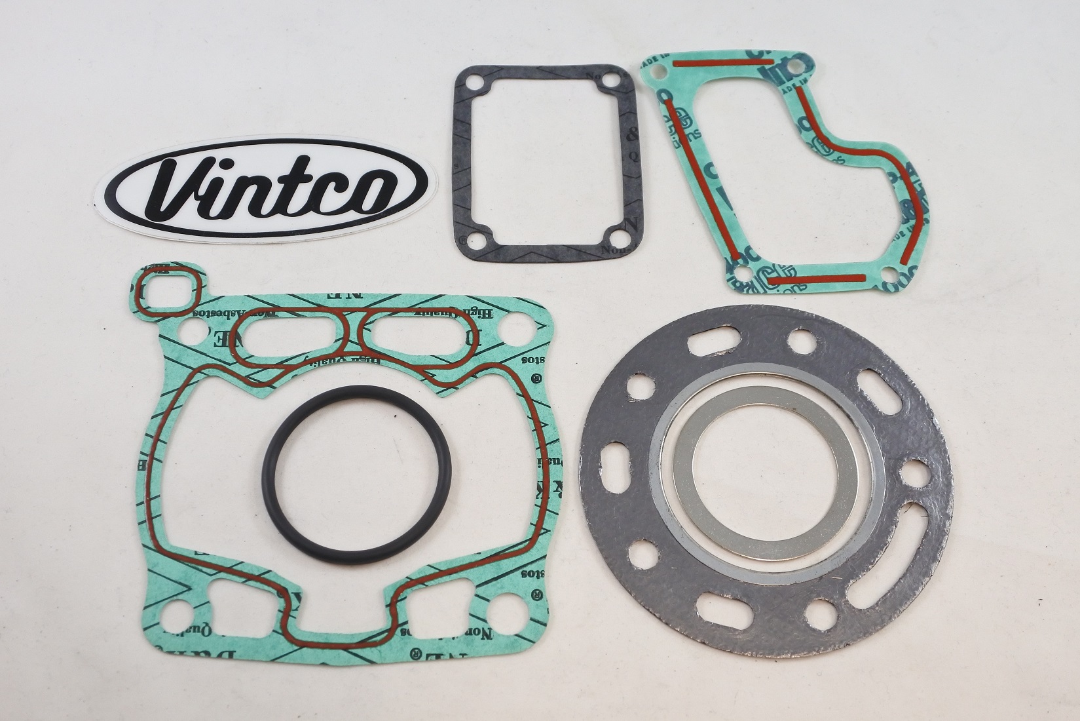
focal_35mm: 34
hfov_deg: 55.8
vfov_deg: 38.9
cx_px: 540
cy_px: 360
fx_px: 1020
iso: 400
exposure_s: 1/160
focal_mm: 12.8
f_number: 4
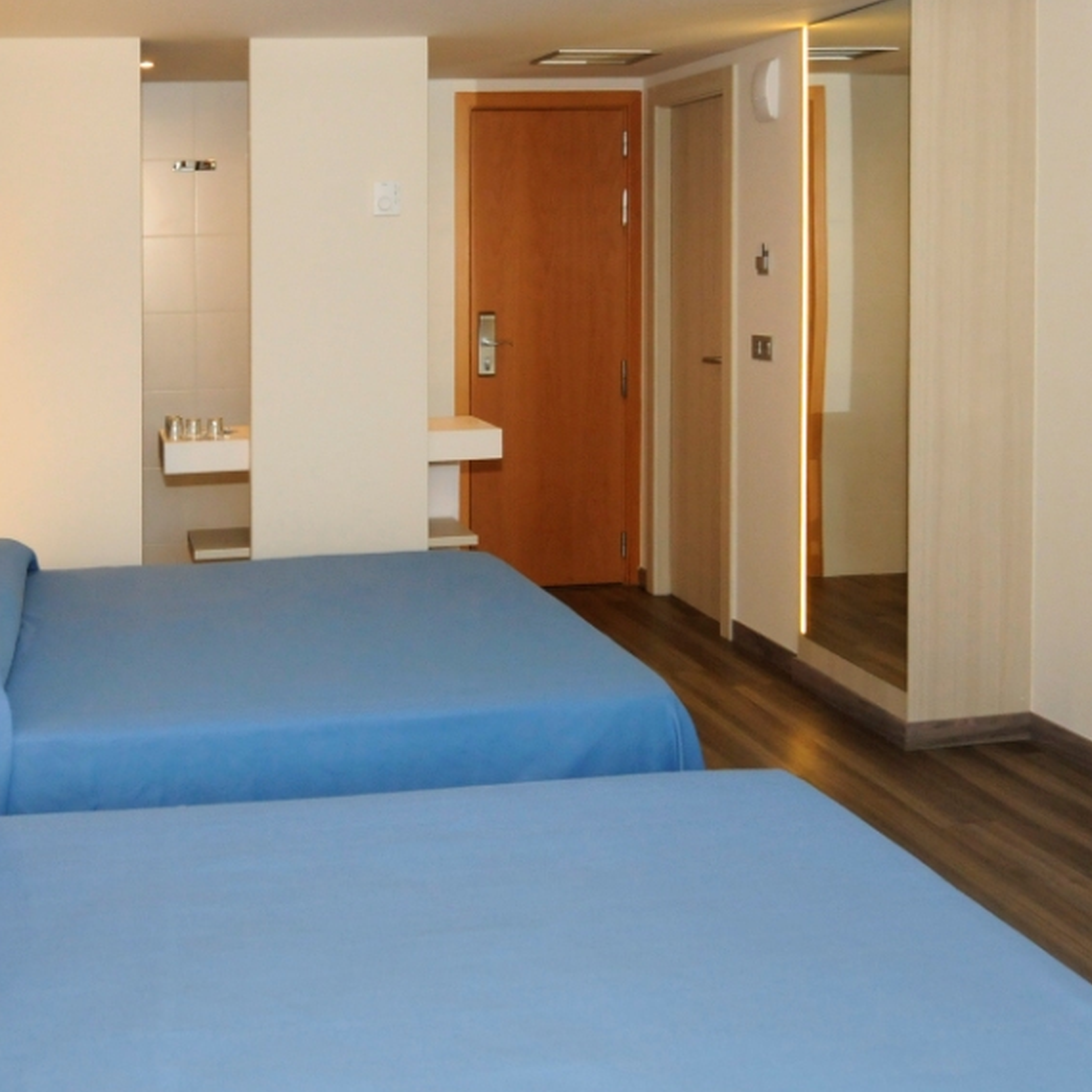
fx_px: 1142
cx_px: 592
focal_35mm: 32
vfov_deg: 51.1
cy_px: 540
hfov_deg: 51.0
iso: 800
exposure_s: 1/60
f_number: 8
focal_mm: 14
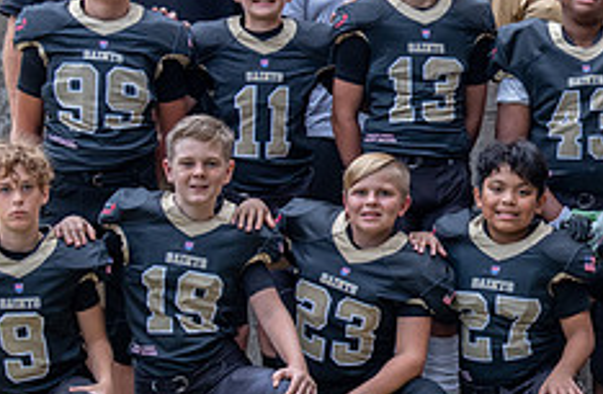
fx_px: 3313
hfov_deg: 10.2
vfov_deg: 6.8
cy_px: 159
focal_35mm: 199
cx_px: 719
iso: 1000
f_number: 4
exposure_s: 1/320
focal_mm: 70
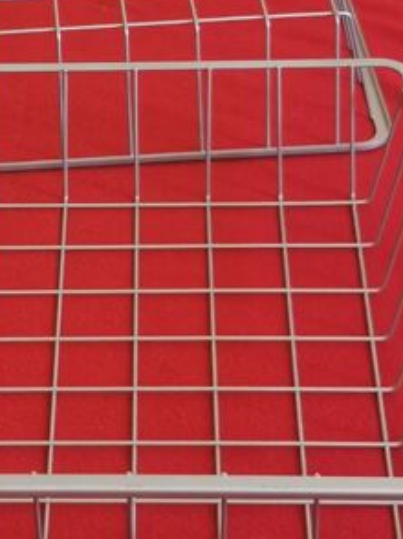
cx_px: 13
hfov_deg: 10.9
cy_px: 79
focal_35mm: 135
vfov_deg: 14.5
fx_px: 2099
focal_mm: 5.58
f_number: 1.8
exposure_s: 1/50
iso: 250
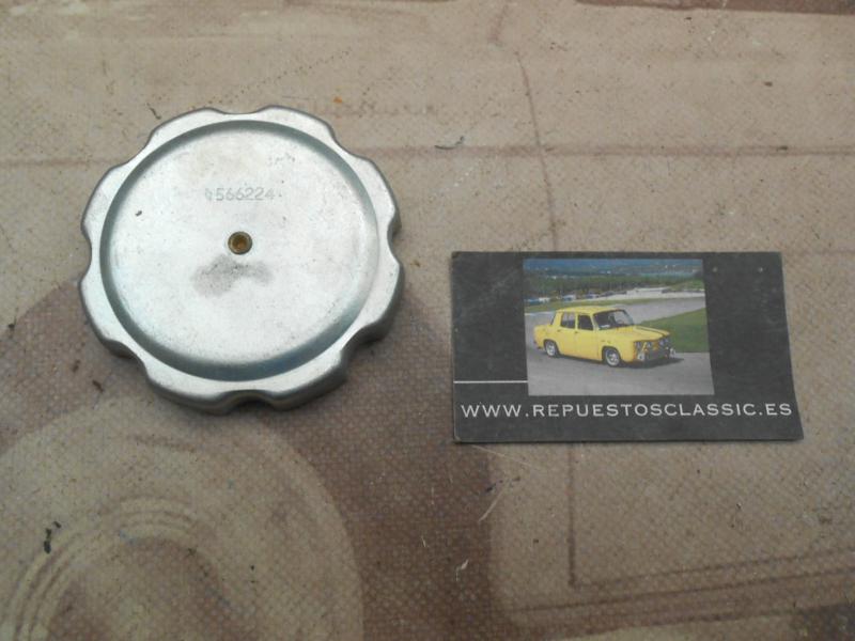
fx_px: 741
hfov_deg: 60.0
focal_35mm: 30
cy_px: 320
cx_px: 428
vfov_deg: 46.8
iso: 250
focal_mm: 5.3
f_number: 3.8
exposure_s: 1/30
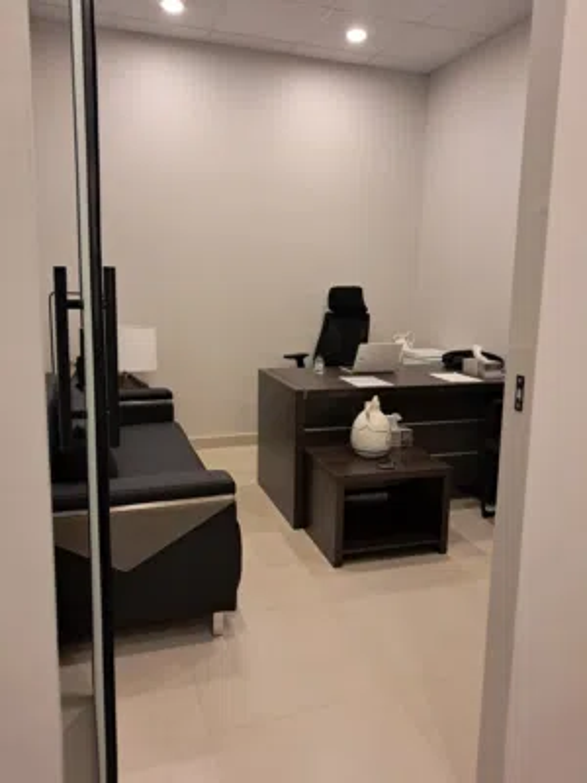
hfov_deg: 51.4
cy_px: 392
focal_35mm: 27
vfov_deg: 65.3
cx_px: 294
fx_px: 610
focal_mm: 4
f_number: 1.8
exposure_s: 1/60
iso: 400
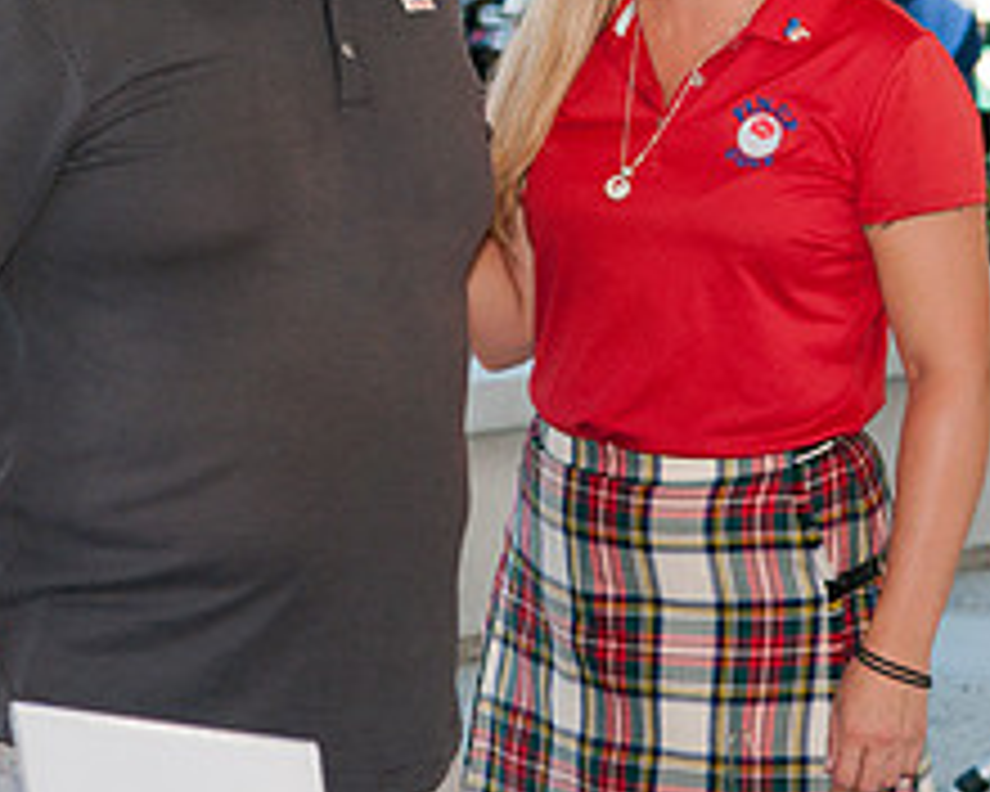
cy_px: 119
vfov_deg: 8.7
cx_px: 639
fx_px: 5215
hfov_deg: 10.8
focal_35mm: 178
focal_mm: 48
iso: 200
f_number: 5
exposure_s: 1/60
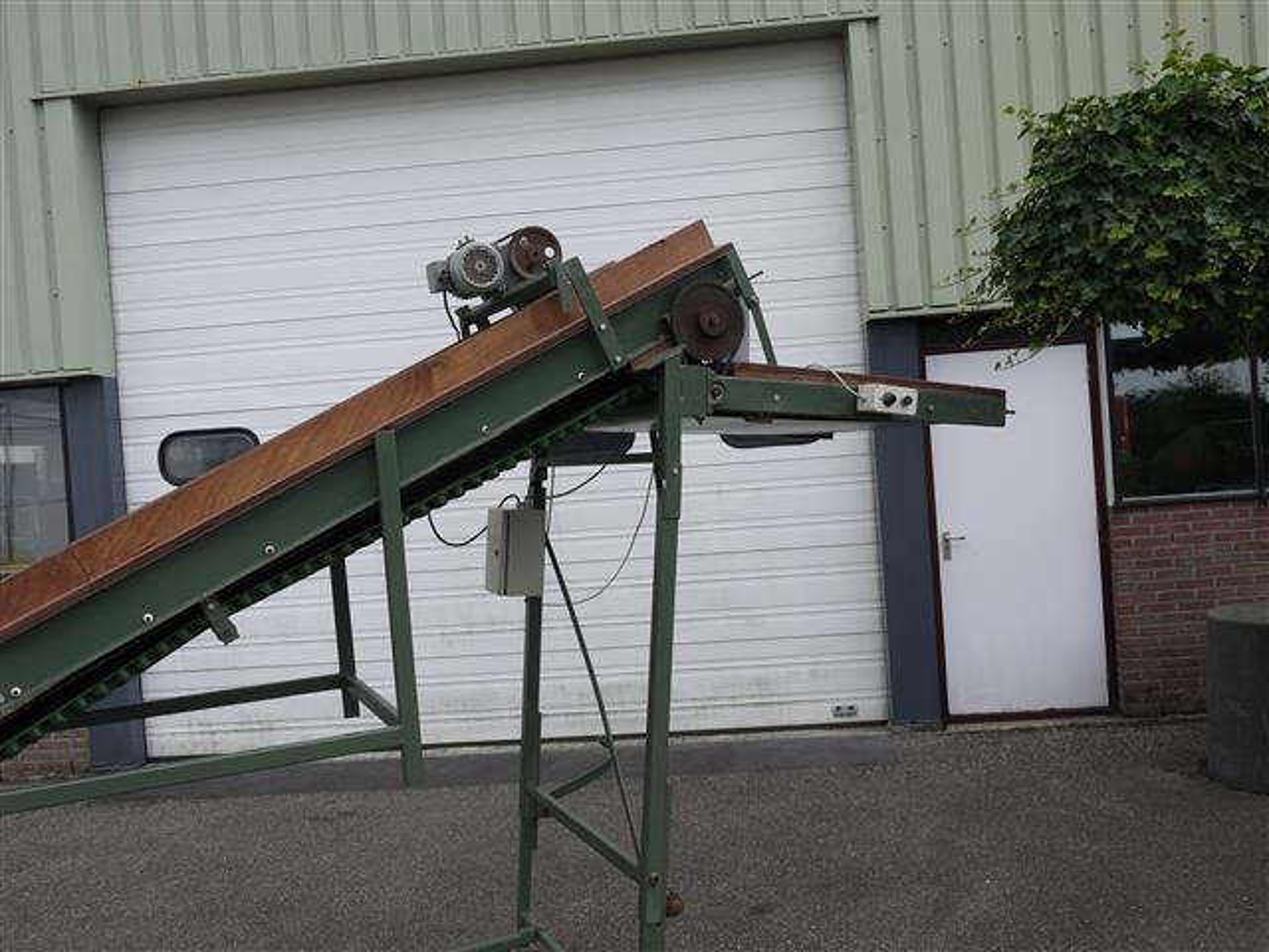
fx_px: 1173
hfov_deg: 56.8
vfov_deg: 44.2
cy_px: 476
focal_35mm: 32
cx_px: 634
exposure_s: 1/320
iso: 100
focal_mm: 16
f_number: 6.3
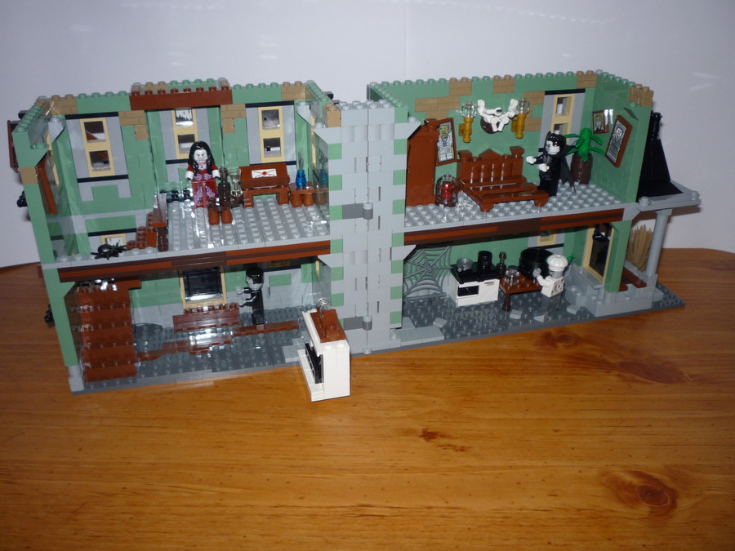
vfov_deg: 44.2
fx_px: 679
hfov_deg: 56.8
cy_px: 276
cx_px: 368
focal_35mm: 32
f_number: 3.3
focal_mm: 5.2
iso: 100
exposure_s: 1/30
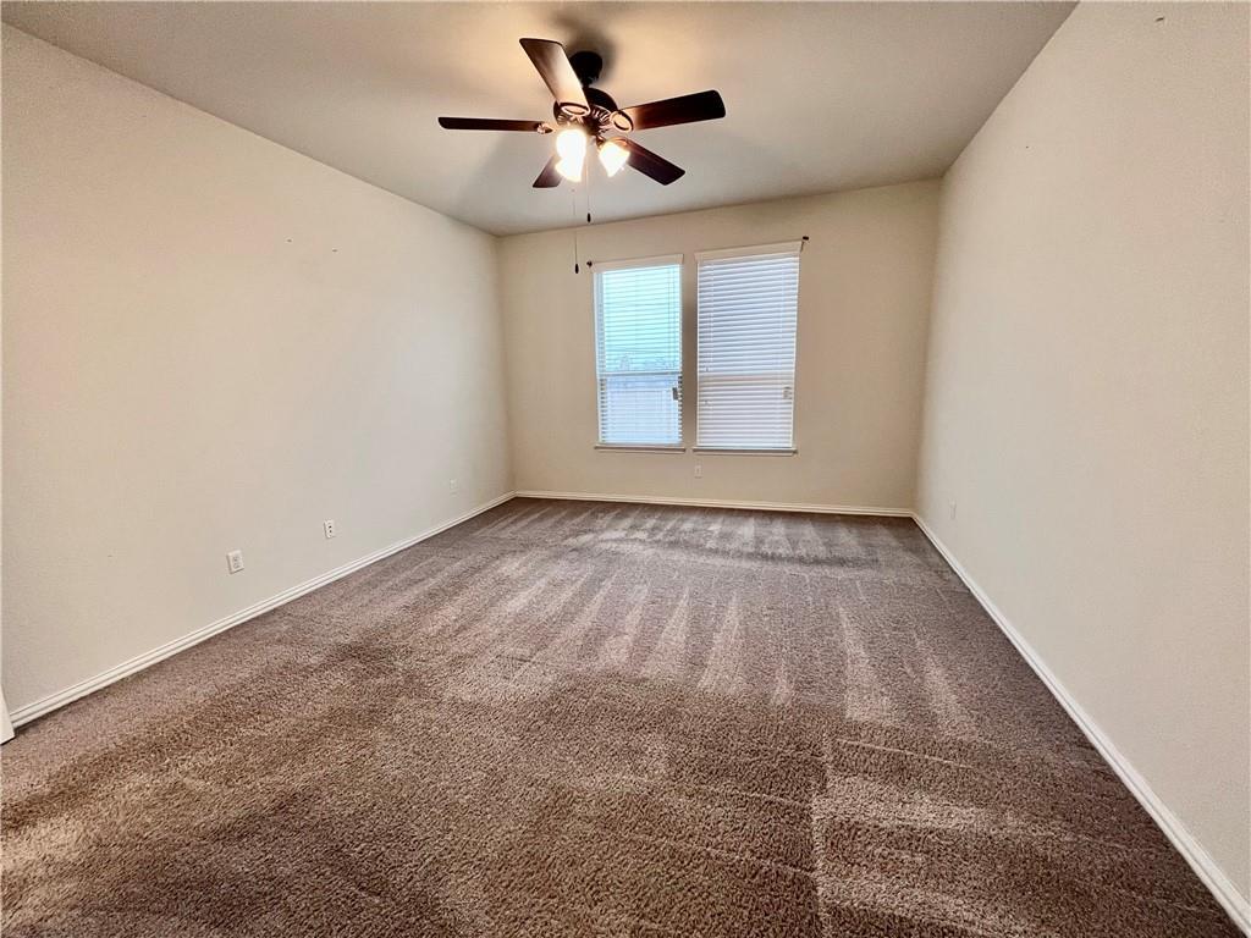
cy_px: 469
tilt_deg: -11.5
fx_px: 470
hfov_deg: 106.2
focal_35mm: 13
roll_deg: +1.9
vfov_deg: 89.9
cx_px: 626
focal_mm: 1.57
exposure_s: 1/60
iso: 250
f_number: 1.8
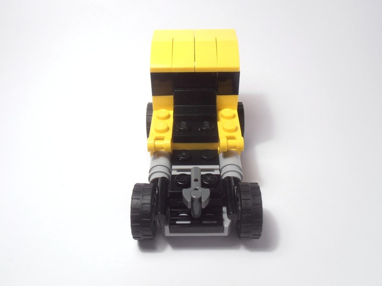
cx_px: 191
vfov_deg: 38.7
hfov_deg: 50.1
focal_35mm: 37
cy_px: 143
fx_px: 408
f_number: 3.9
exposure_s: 1/50
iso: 80
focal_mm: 6.61
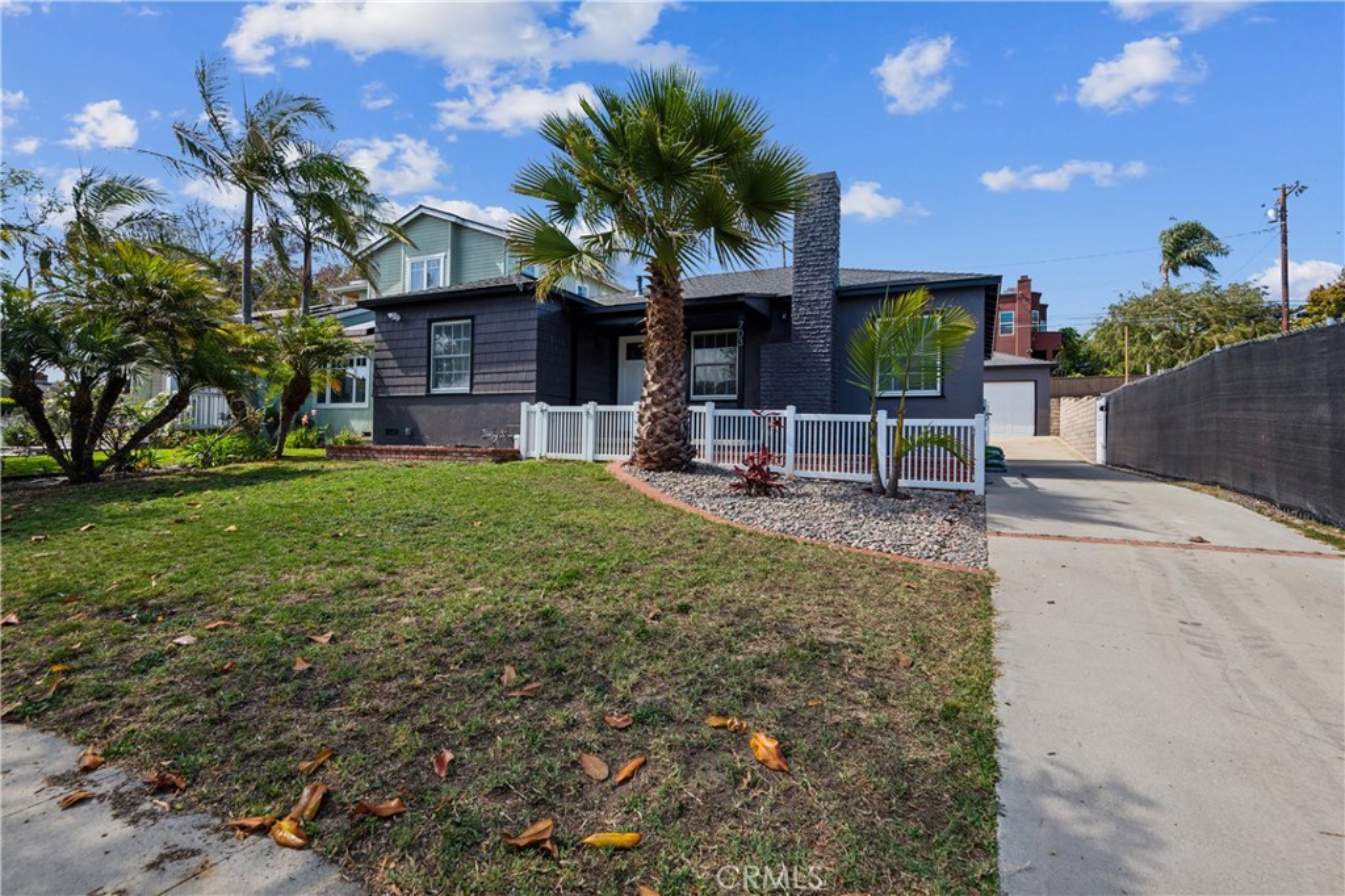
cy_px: 448
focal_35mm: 16
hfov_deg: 96.8
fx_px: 598
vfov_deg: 73.7
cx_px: 672
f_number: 11
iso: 125
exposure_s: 1/200
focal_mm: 16
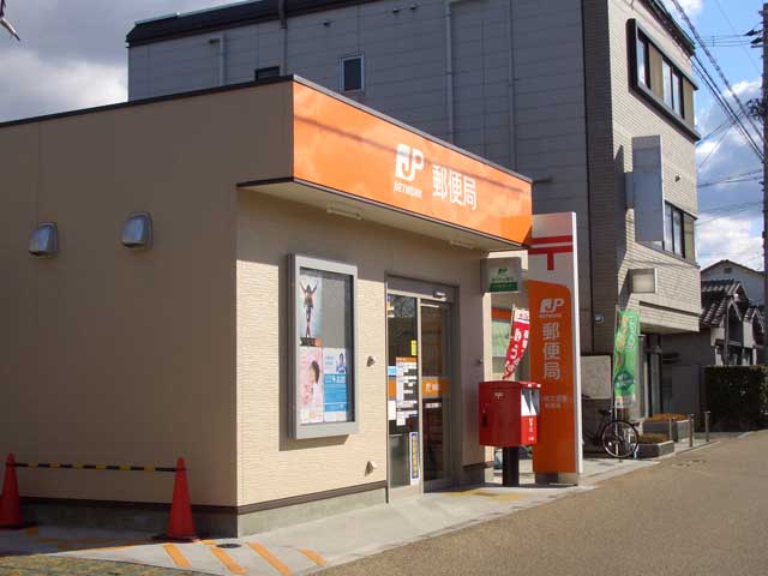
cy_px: 288
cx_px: 384
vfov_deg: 29.7
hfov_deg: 38.9
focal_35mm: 49
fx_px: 1087
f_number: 5
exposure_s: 1/500
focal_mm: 8.2
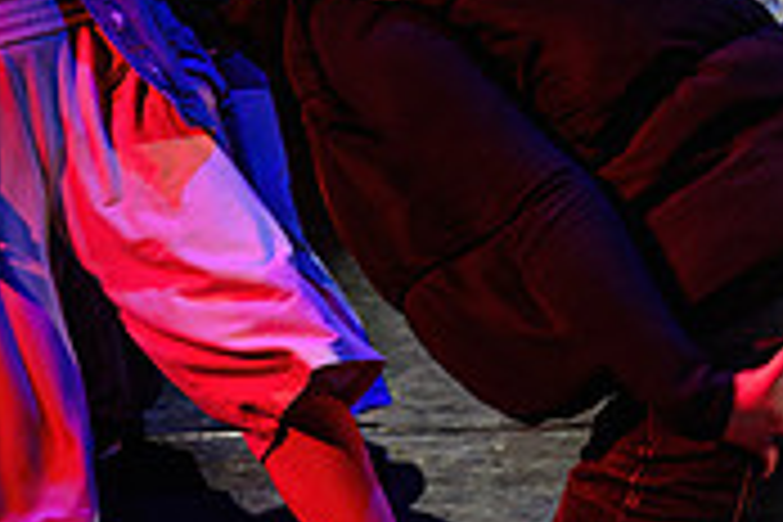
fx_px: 1740
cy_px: 227
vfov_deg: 17.1
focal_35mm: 80
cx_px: 1066
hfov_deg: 22.3
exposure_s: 1/300
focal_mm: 24
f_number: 2.8
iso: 3200
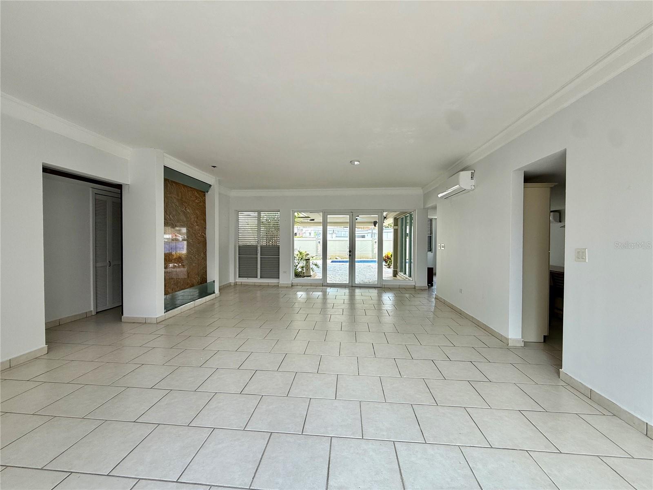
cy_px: 245
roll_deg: -0.2
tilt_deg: -0.6
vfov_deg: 85.7
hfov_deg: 102.1
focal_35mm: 14
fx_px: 264
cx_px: 326
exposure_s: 1/129
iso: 64
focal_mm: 2.22
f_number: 2.2
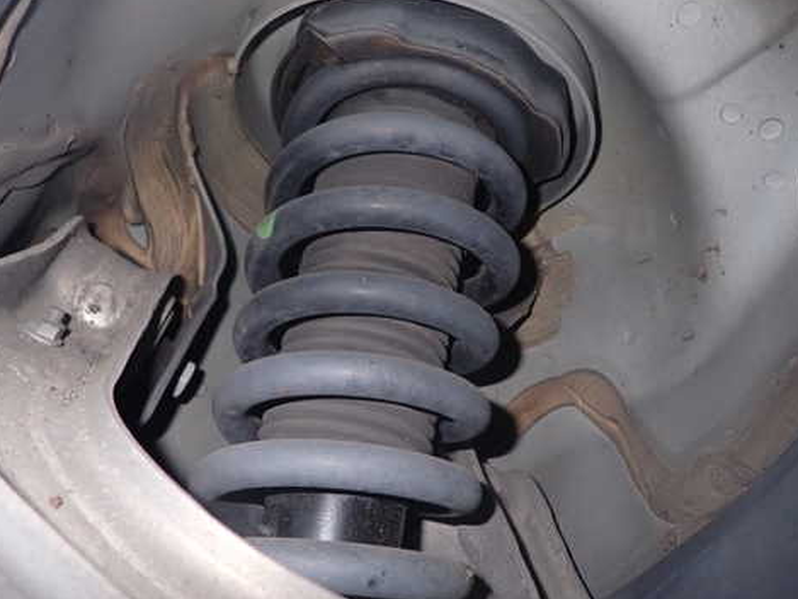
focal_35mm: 32
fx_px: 738
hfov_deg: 56.8
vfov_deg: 44.2
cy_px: 293
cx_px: 391
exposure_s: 1/30
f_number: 5.6
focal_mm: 4.5
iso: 250
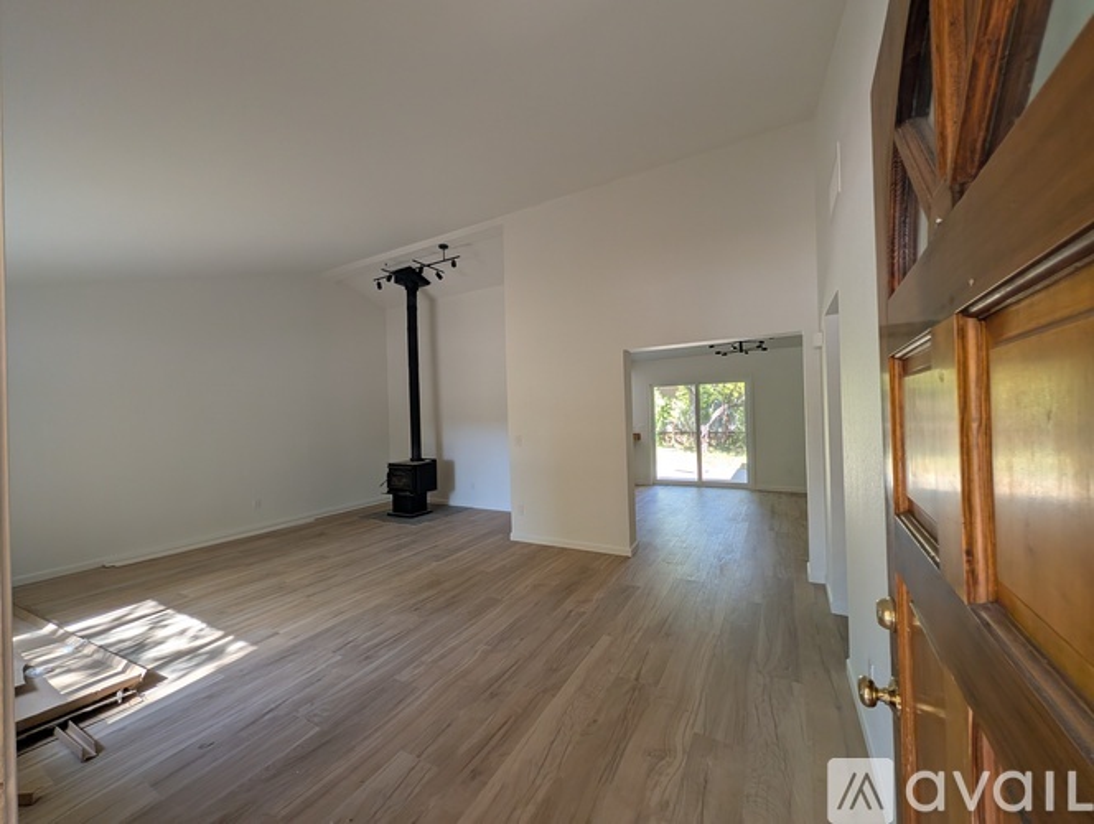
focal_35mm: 12
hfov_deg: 110.5
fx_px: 380
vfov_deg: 94.6
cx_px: 547
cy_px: 412
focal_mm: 2.02
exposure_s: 1/129
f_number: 1.7
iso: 53
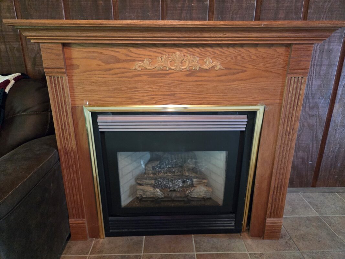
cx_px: 172
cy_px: 130
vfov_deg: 58.9
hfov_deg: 73.9
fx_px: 229
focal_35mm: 23
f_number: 1.8
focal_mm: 5.4
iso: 2500
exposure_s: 1/120
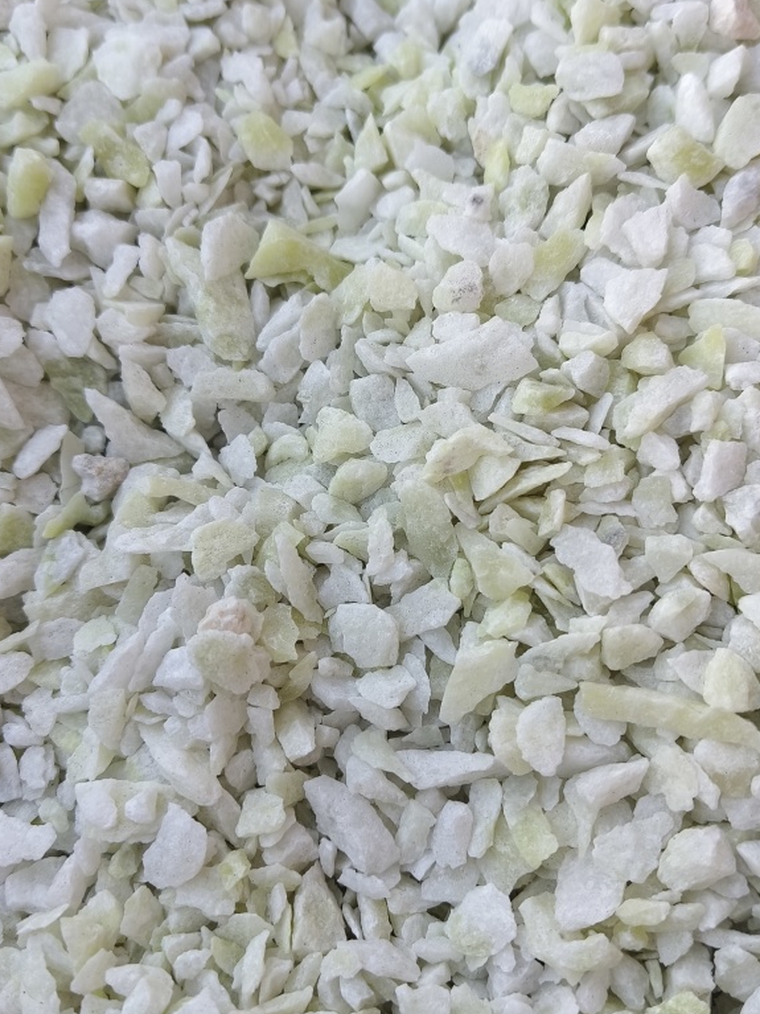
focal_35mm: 32
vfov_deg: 56.8
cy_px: 520
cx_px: 362
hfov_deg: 44.1
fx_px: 937
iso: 72
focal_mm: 5.6
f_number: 1.88
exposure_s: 1/206
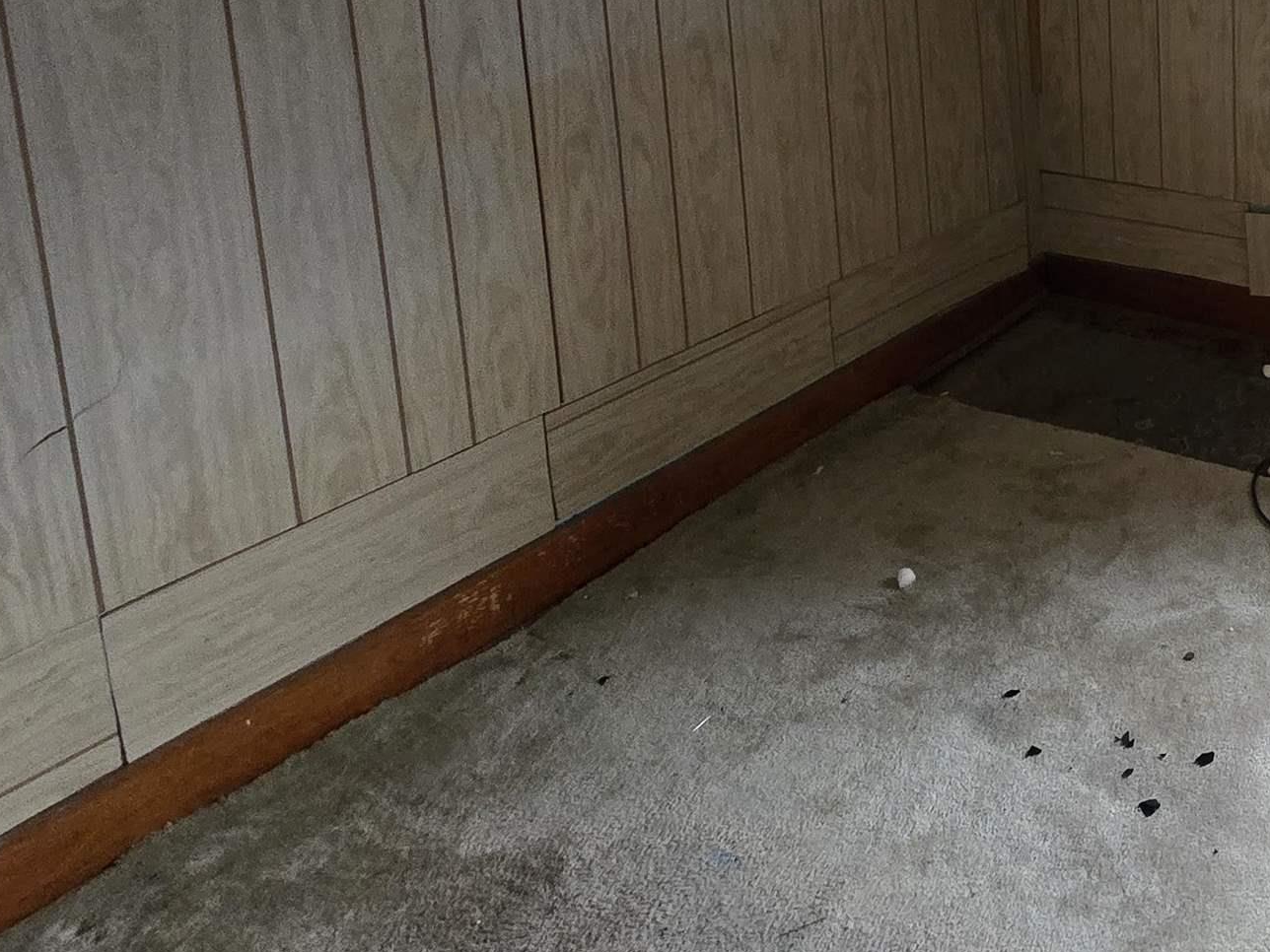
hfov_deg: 45.1
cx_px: 1376
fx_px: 1137
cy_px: -51
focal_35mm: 31
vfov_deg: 38.8
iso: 800
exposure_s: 1/60
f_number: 2.2
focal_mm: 2.2
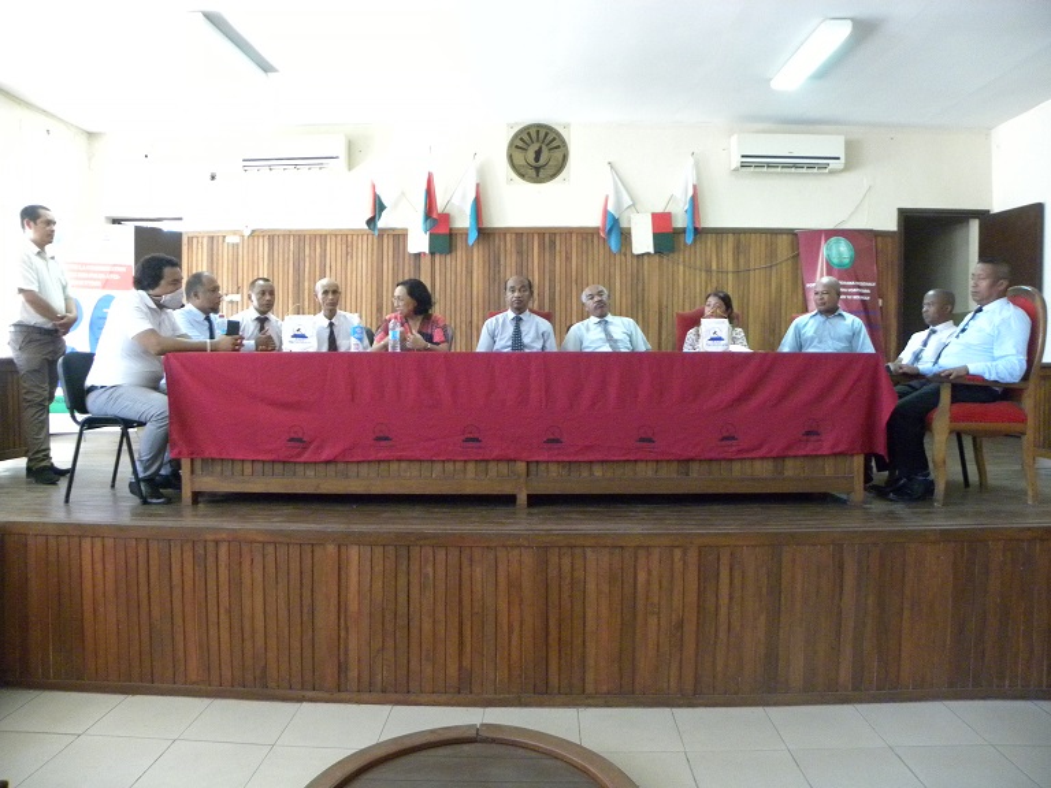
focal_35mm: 26
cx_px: 526
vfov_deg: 53.1
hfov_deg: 67.3
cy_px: 394
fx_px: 789
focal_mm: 4.6
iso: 580
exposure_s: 1/9.6
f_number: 2.8
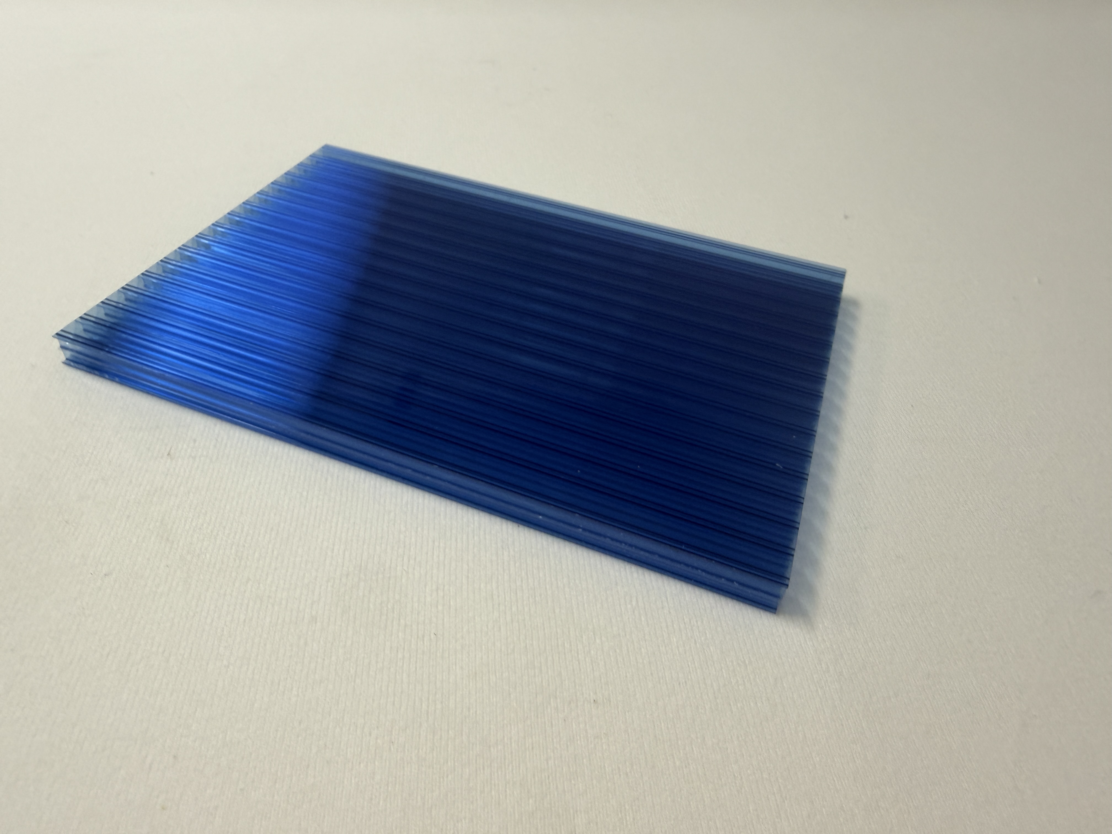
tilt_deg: -42.3
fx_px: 771
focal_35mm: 24
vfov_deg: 56.8
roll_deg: -4.3
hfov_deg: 71.6
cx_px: 556
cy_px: 417
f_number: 2.2
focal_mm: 2.22
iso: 125
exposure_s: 1/100
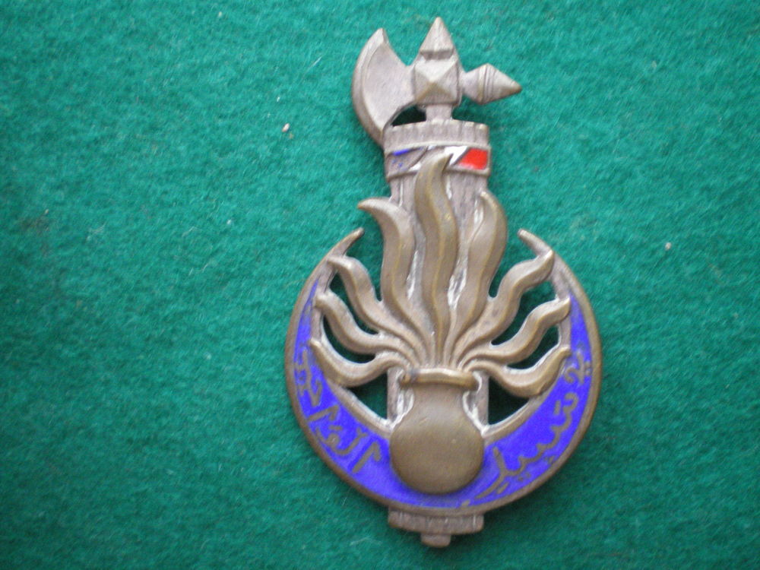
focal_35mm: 38
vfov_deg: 37.7
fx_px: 834
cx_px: 380
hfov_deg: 49.0
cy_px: 285
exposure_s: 1/20
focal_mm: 6.3
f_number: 3.1
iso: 400
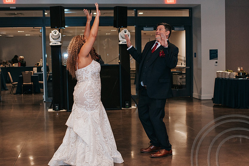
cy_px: 83
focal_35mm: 52
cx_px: 124
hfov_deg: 37.8
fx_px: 363
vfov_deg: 25.8
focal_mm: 35
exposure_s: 1/160
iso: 800
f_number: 2.8
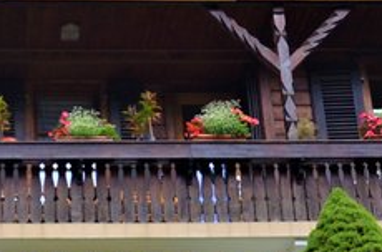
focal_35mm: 110
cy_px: 0
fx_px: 1161
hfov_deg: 18.3
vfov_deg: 12.3
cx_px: 18
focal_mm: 21
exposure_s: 1/250
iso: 320
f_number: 3.8
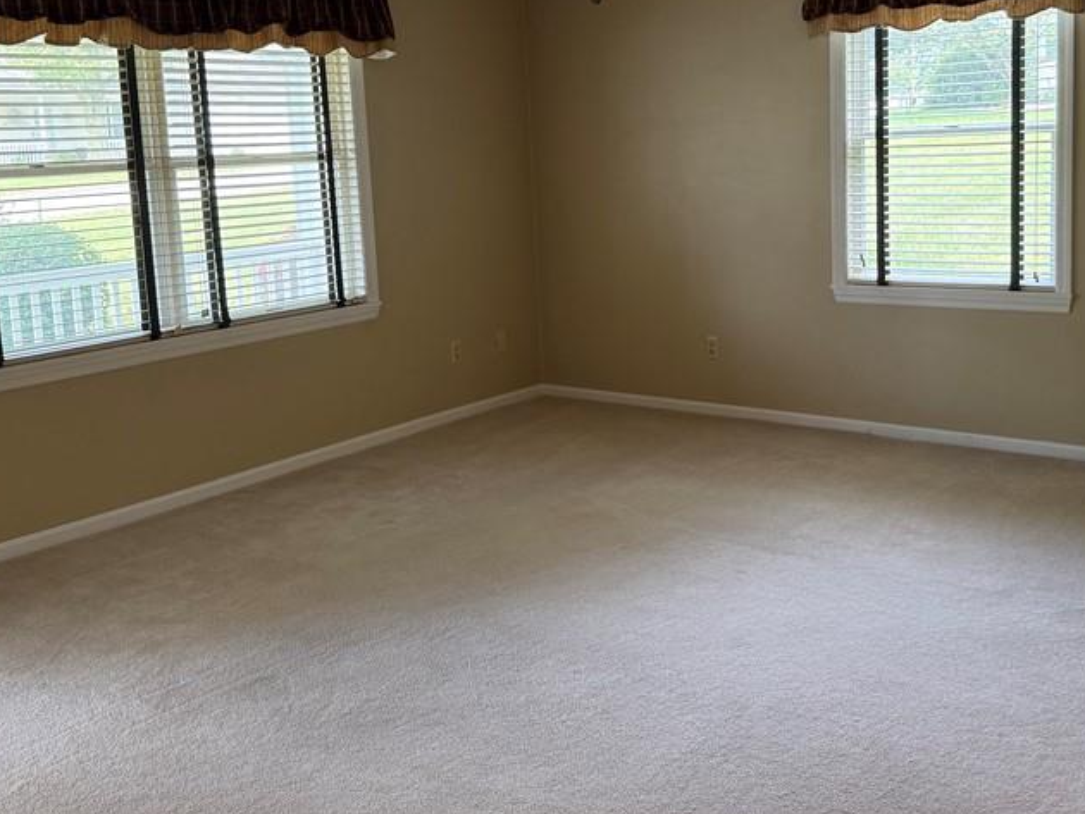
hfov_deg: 47.7
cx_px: 613
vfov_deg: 36.5
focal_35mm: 39
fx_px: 1223
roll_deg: +2.2
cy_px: 282
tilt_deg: -6.6
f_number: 1.78
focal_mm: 6.76
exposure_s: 1/120
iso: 250
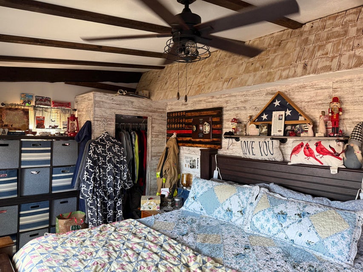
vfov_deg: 56.8
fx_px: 252
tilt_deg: +0.5
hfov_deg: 71.6
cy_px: 136
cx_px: 182
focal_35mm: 24
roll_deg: -0.9
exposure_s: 1/60
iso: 320
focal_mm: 6.76
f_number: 1.78
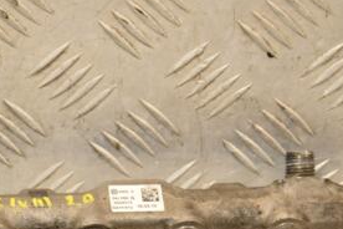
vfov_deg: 6.0
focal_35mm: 228
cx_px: 109
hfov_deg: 9.0
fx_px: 2172
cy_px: 218
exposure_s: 1/200
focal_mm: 70
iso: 800
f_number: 6.3
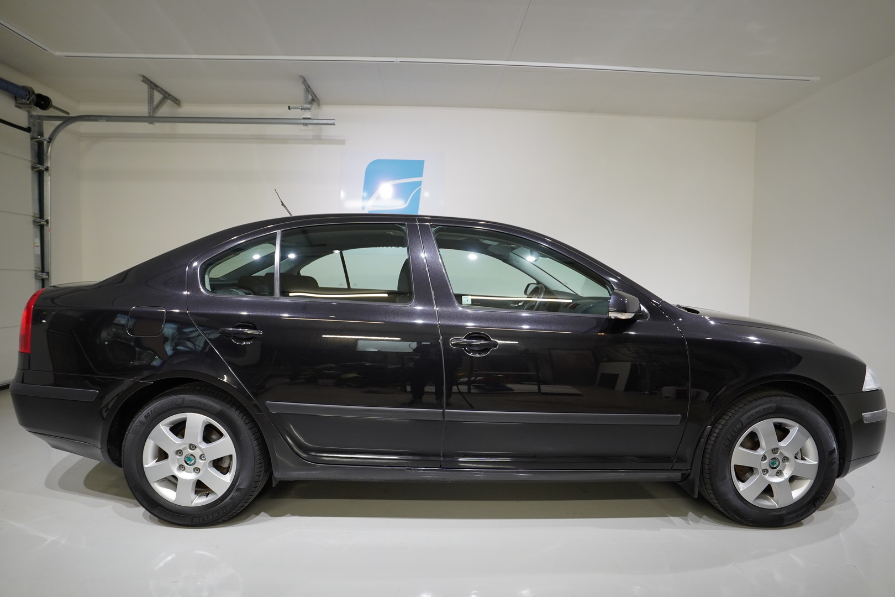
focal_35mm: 16
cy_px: 298
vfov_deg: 73.7
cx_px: 448
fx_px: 398
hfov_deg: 96.7
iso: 1600
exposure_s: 1/160
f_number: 3.2
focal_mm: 16
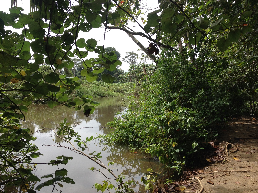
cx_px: 129
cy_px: 96
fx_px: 261
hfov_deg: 52.6
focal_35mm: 35
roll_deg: -0.5
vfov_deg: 40.7
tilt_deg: -6.1
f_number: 2.4
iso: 50
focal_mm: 4.28
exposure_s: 1/824
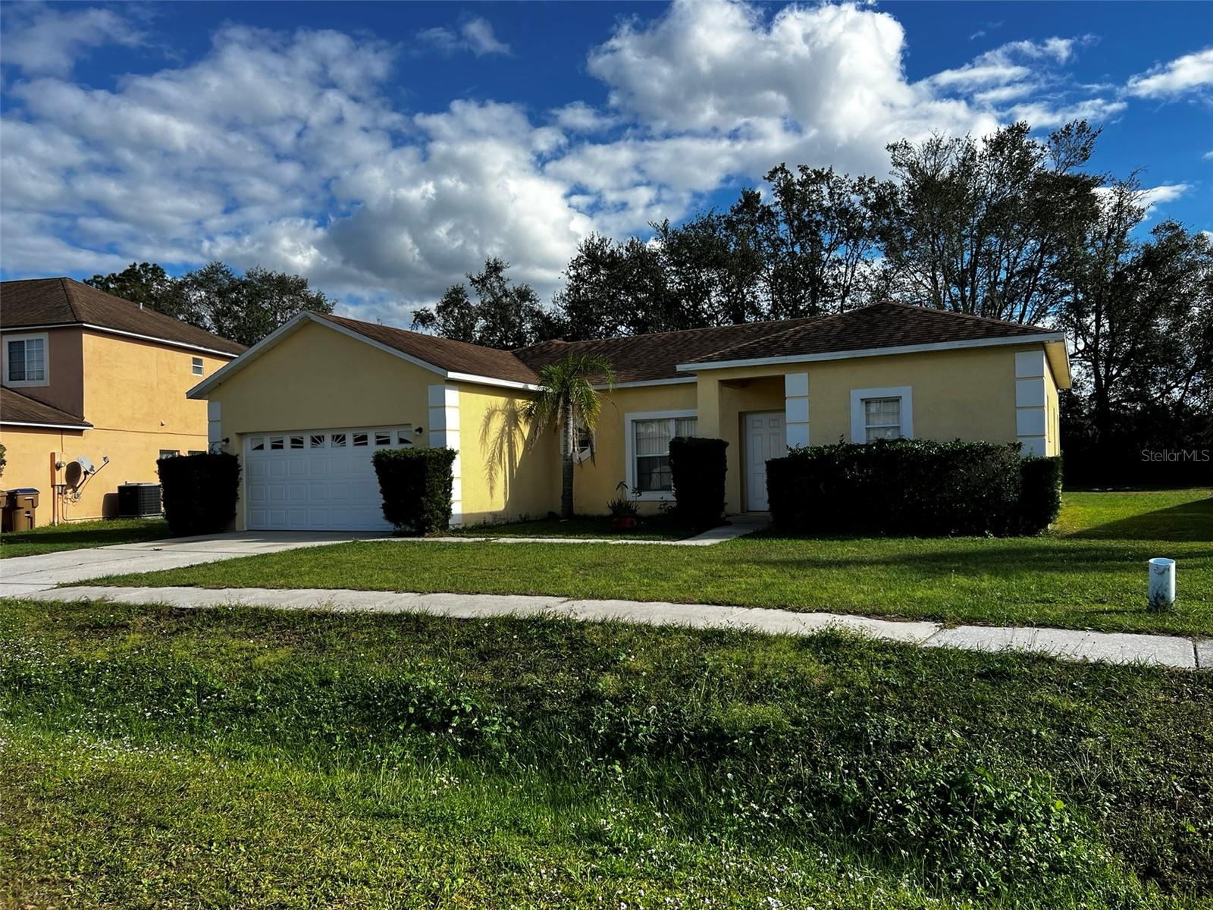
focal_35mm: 26
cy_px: 455
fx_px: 911
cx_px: 606
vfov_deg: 53.1
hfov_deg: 67.3
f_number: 1.5
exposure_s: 1/3460
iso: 50
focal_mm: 5.7
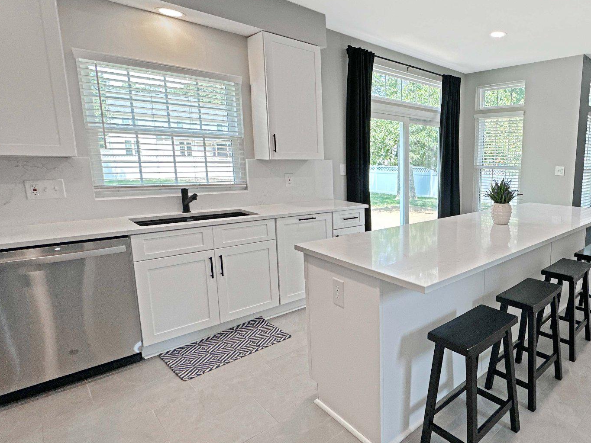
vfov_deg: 63.4
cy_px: 215
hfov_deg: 73.6
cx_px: 440
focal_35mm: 21
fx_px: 359
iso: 80
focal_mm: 2.22
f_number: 2.2
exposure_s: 1/120
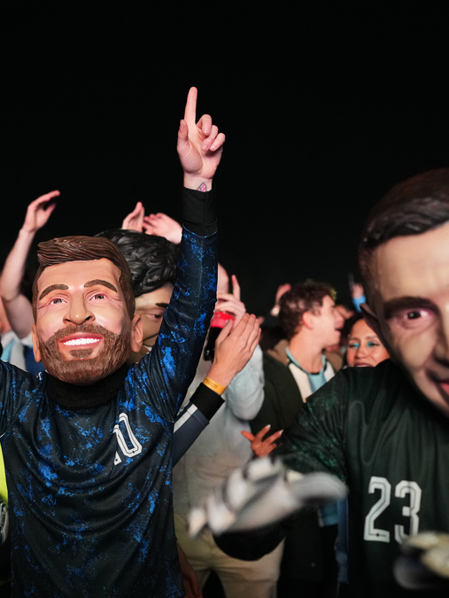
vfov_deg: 37.5
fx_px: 881
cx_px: 145
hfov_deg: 28.4
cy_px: 297
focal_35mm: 51
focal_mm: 35
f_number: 2
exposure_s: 1/500
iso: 5000
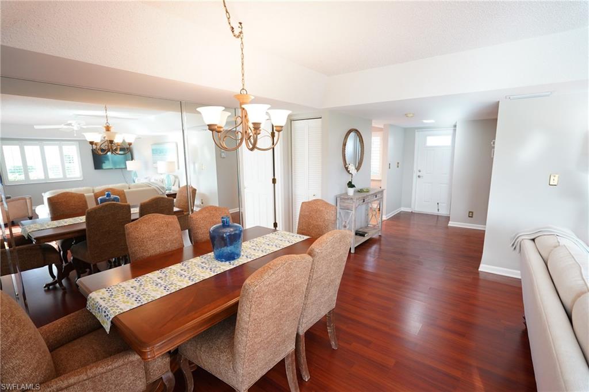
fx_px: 262
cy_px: 196
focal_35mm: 16
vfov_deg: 73.7
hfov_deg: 96.8
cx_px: 294
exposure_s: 1/30
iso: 800
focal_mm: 16
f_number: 4
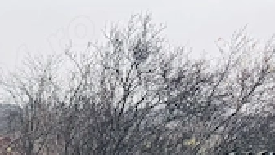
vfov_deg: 10.5
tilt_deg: -12.0
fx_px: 737
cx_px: -126
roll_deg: -2.6
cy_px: 361
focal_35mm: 101
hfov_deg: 18.8
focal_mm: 5.96
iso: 50
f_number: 1.6
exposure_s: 1/865
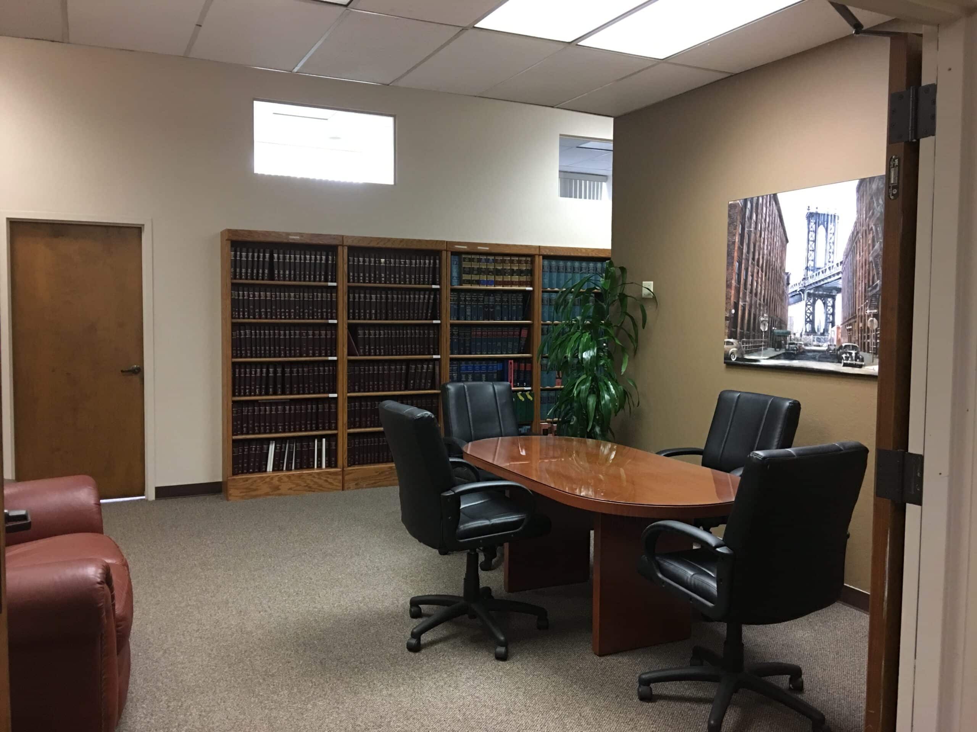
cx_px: 488
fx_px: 818
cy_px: 366
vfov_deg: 48.2
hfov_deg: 61.7
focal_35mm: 29
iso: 100
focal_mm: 4.15
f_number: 2.2
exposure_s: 1/15
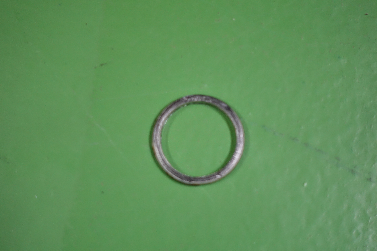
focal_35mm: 70
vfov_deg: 19.5
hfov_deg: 28.8
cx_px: 188
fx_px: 733
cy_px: 126
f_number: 2.8
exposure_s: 1/40
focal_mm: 25.7
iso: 800
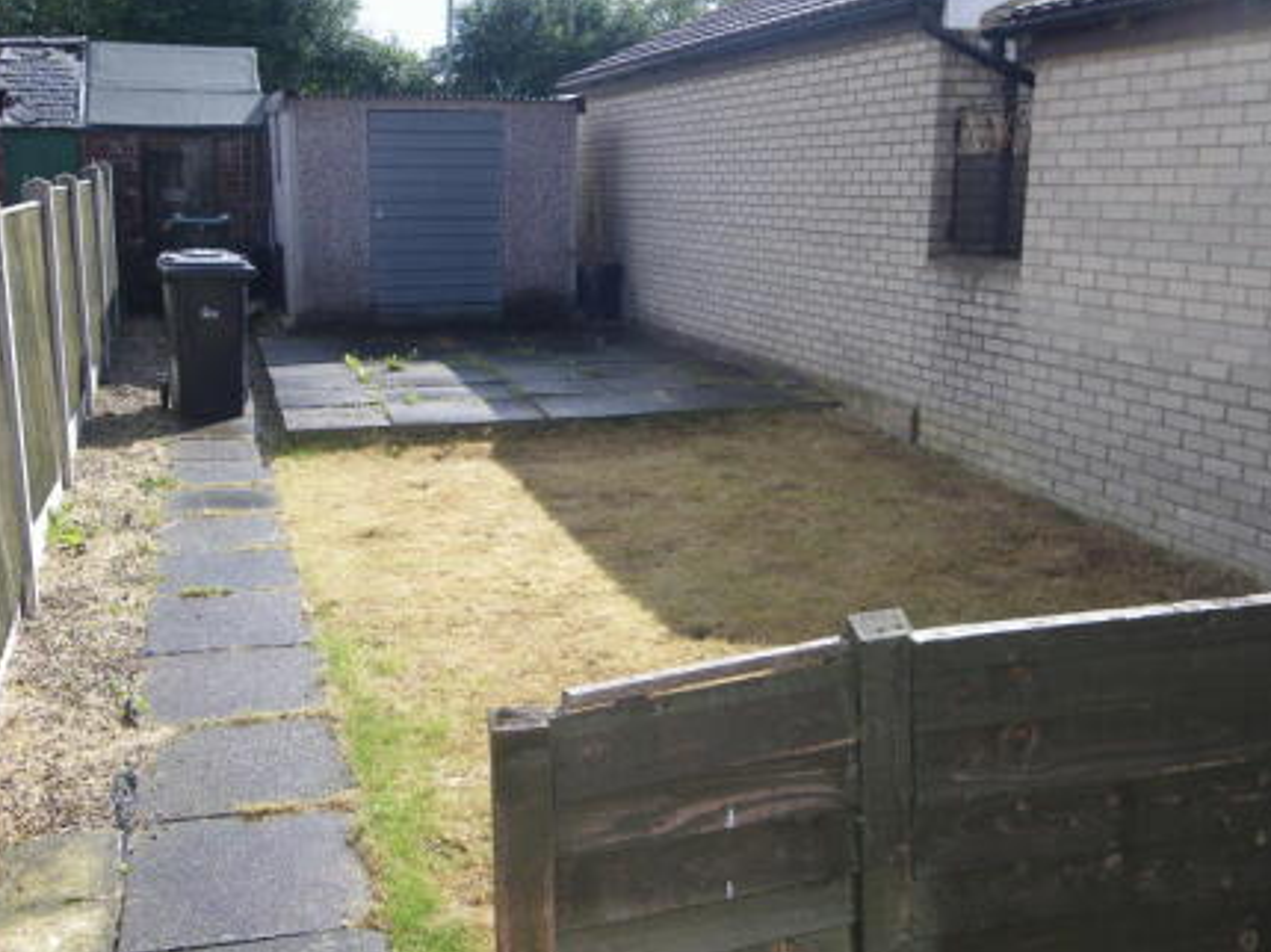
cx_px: 545
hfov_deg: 48.9
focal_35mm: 38
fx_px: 1394
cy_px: 486
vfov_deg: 37.7
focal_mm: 4.9
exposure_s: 1/500
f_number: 2.6
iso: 80
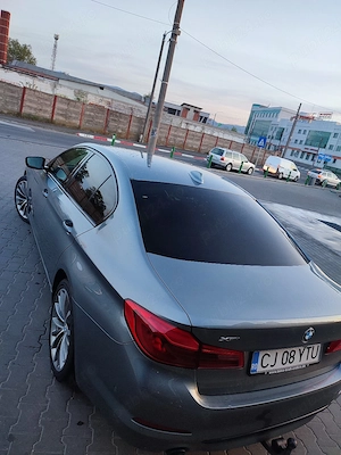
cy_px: 228
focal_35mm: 25
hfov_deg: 54.9
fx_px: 328
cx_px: 170
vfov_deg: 69.4
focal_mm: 6.04
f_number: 1.9
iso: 168
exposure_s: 1/33
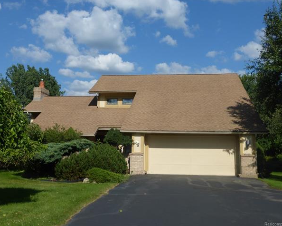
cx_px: 132
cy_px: 113
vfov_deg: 36.5
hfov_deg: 44.8
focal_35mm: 41
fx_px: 342
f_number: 3.9
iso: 100
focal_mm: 6.9
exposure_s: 1/1300
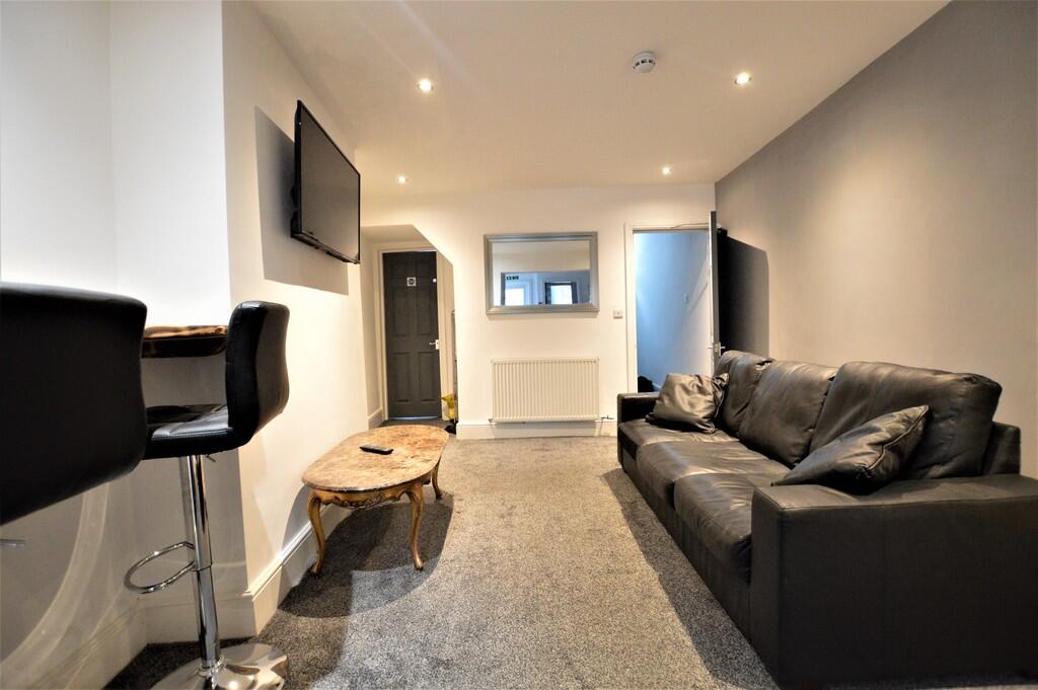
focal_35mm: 15
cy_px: 345
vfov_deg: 77.2
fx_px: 432
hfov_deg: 100.4
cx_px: 519
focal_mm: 10
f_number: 3.5
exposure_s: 1/40
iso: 3200
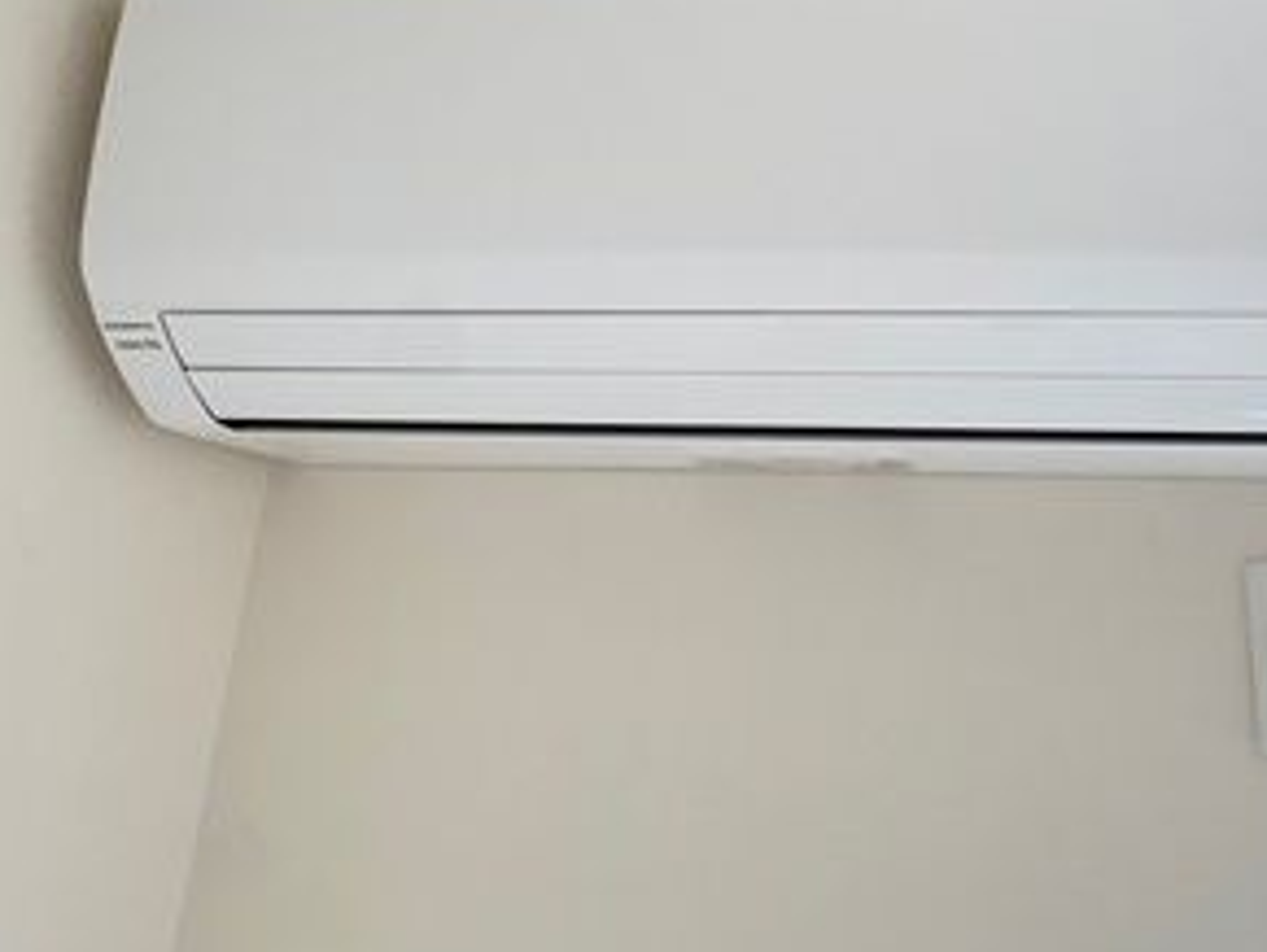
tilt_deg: +12.4
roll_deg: -1.0
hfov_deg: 63.4
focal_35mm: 27
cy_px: 310
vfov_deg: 50.4
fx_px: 989
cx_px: 861
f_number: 2.2
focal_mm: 2.22
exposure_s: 1/99
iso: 160
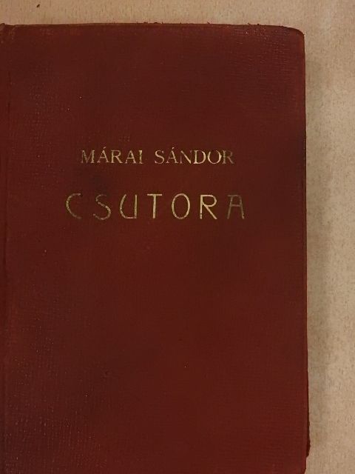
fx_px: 752
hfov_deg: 26.6
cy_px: 237
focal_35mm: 55
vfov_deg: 34.9
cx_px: 178
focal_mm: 9.9
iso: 1600
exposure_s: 1/80
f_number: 4
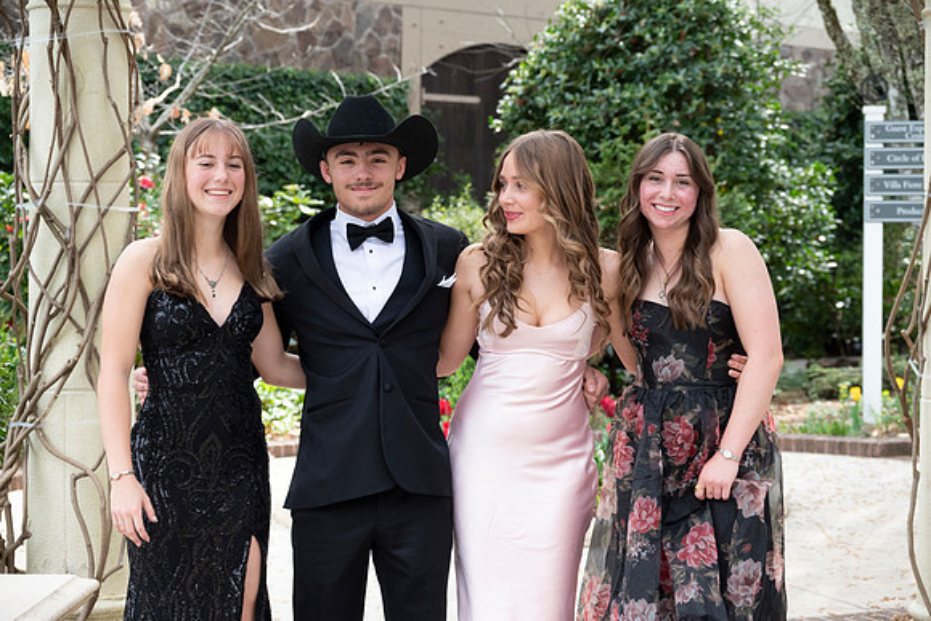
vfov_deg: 18.0
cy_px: 310
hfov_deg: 26.6
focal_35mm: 76
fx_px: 1966
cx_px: 466
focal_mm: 76
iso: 1250
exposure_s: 1/800
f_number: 6
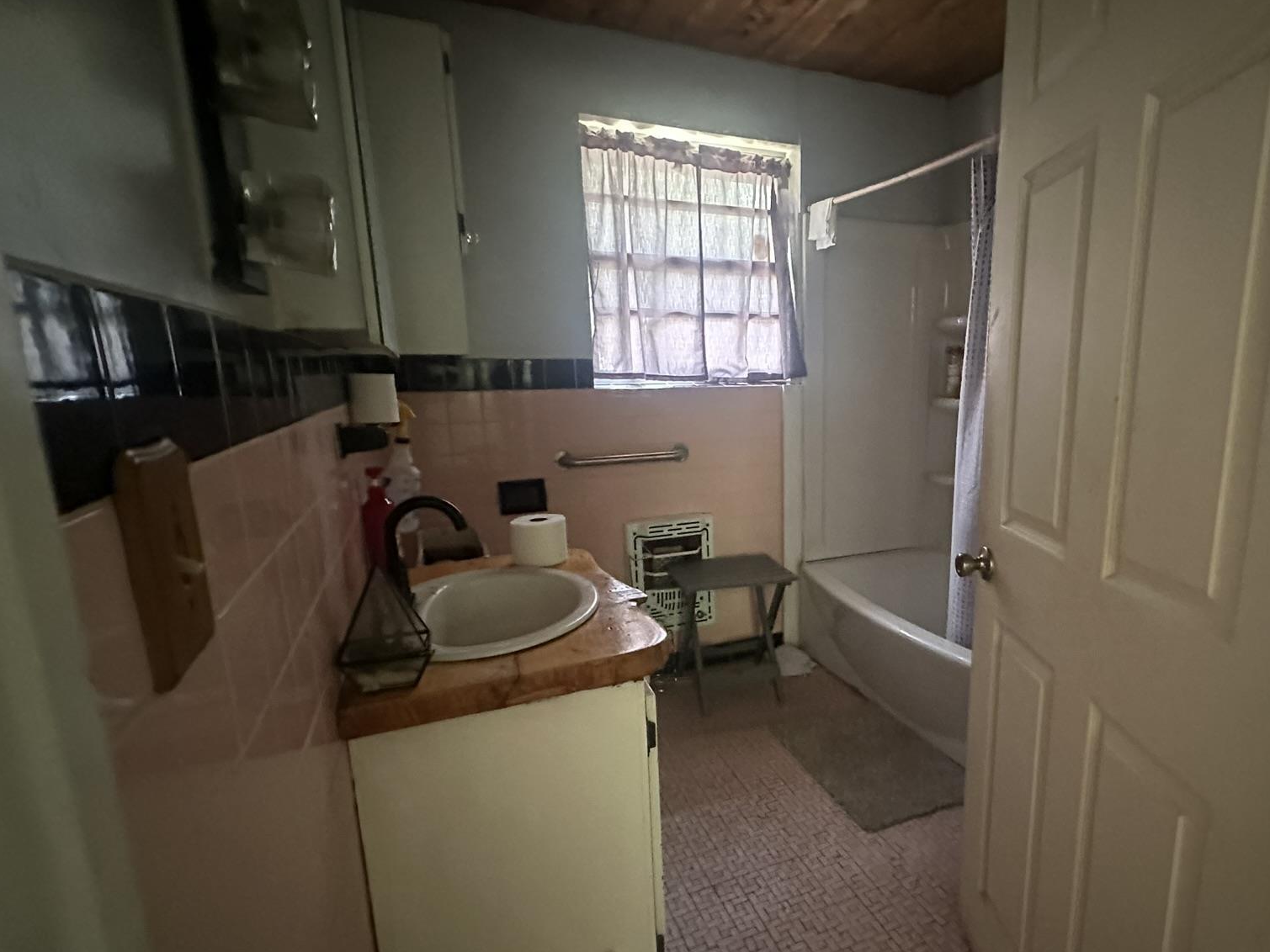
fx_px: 697
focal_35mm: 19
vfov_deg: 68.6
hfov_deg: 83.6
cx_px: 763
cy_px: 516
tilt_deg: -10.0
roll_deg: +0.3
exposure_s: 1/41
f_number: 2.2
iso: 1250
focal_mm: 2.22
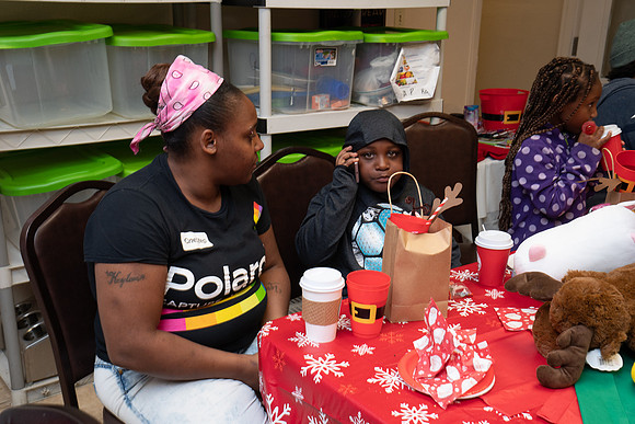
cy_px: 212
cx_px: 318
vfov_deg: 31.9
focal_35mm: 42
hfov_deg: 46.4
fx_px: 741
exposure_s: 1/30
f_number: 7.1
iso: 640
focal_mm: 42
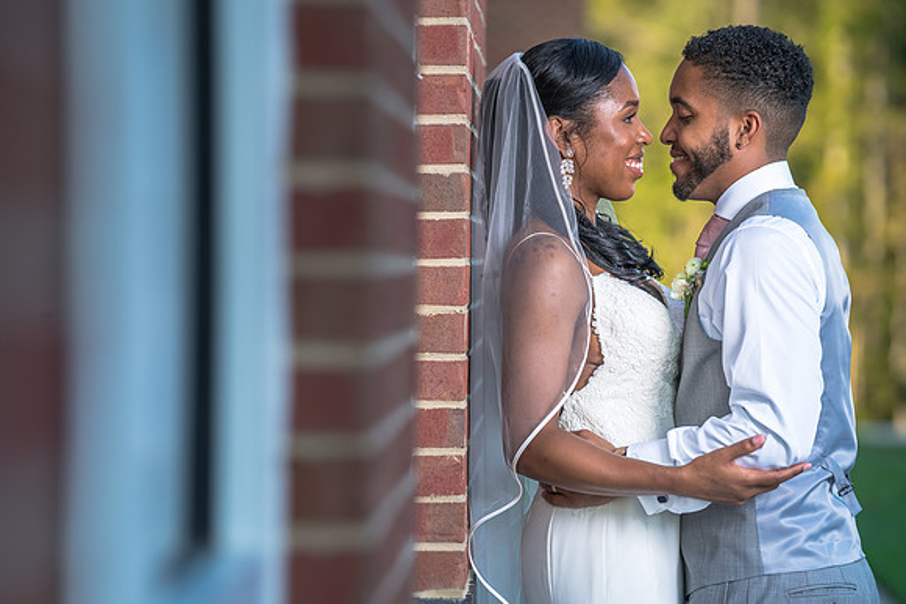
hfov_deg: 11.5
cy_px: 302
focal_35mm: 179
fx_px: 4506
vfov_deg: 7.7
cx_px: 453
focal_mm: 179
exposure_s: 1/250
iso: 100
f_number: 4
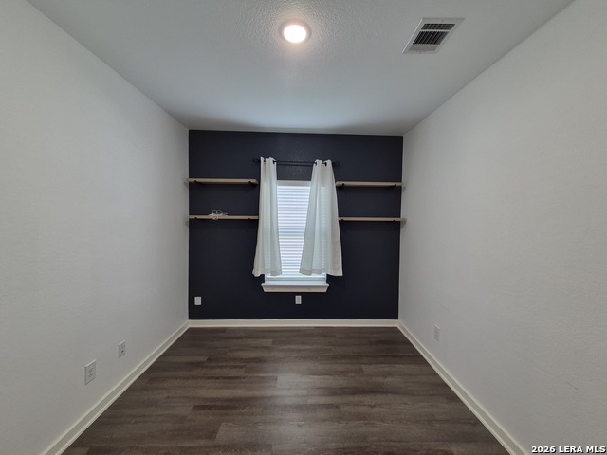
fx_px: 228
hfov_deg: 106.2
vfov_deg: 89.9
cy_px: 228
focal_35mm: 13
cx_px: 304
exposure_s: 1/60
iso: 200
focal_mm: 1.74
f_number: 2.2
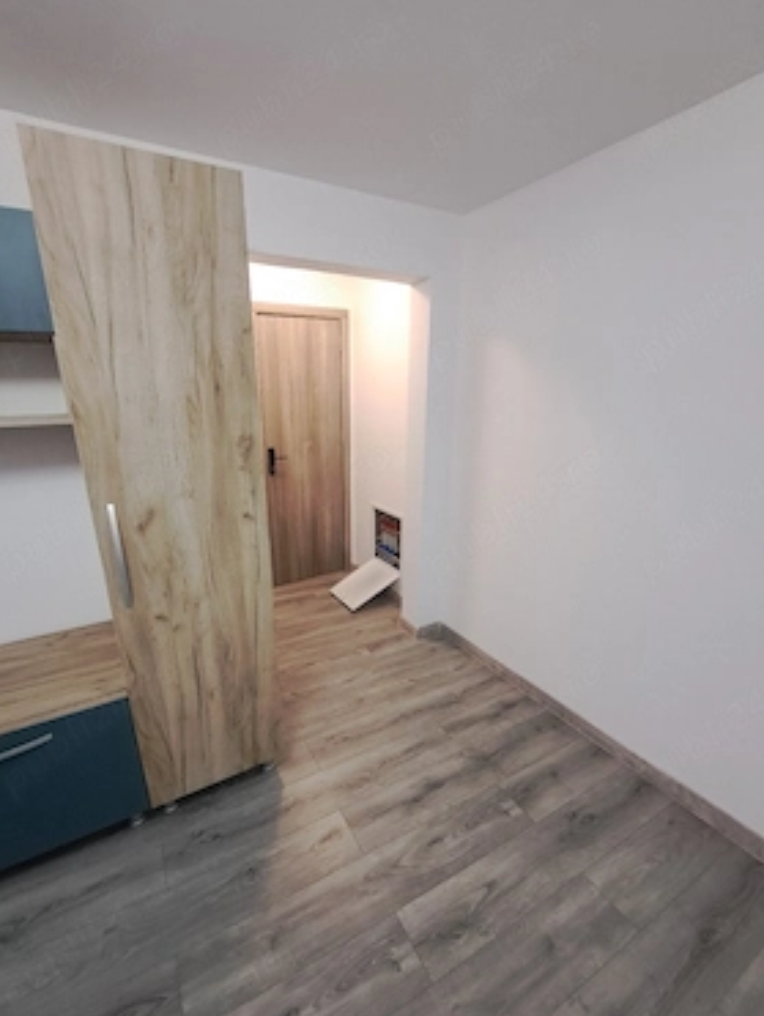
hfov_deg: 85.6
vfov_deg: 101.8
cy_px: 545
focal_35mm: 14
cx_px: 356
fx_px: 411
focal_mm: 1.74
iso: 200
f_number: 2.2
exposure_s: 1/33
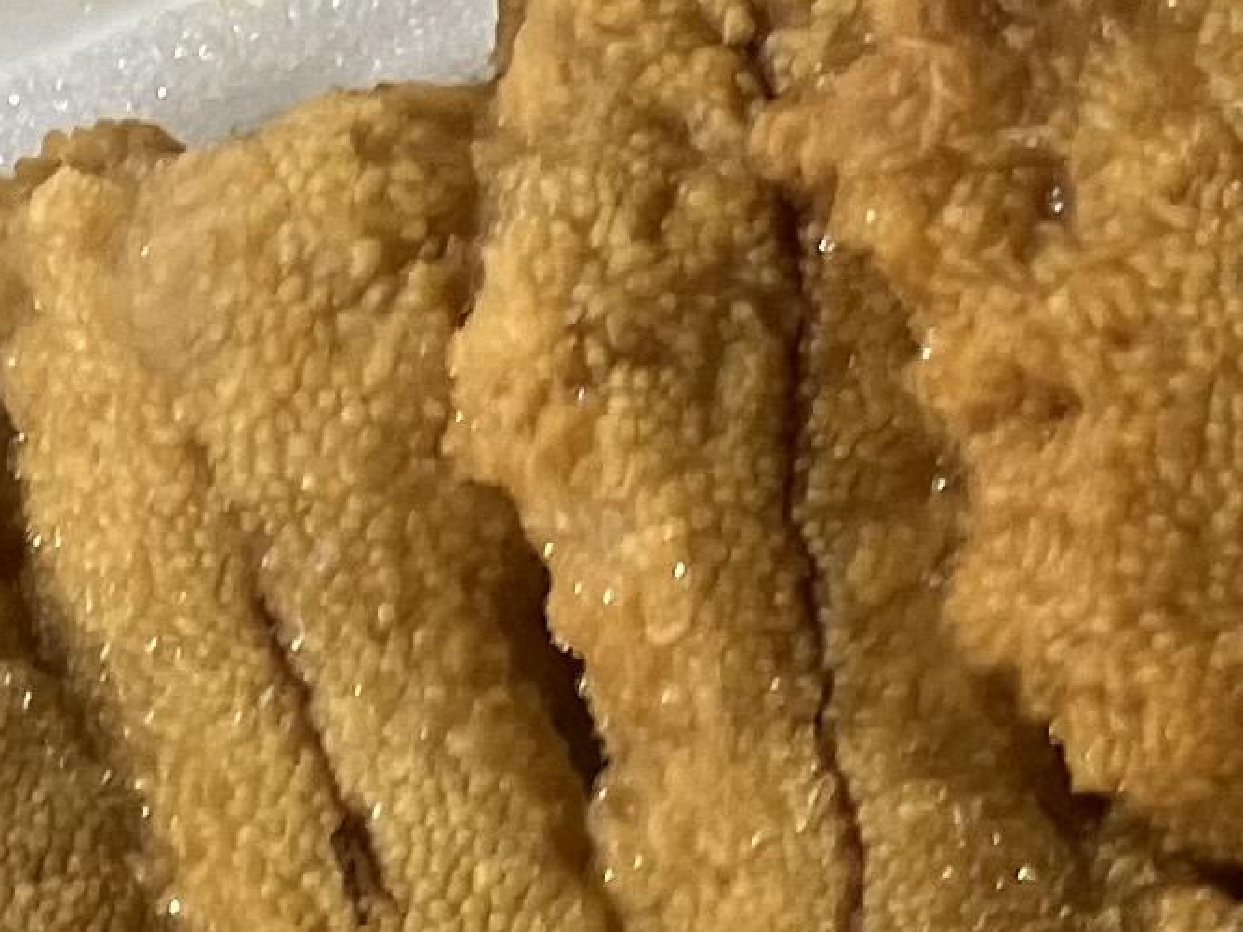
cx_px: -112
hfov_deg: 11.5
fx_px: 6068
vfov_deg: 8.2
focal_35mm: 169
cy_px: 2154
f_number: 1.8
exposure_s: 1/60
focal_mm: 3.99
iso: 160
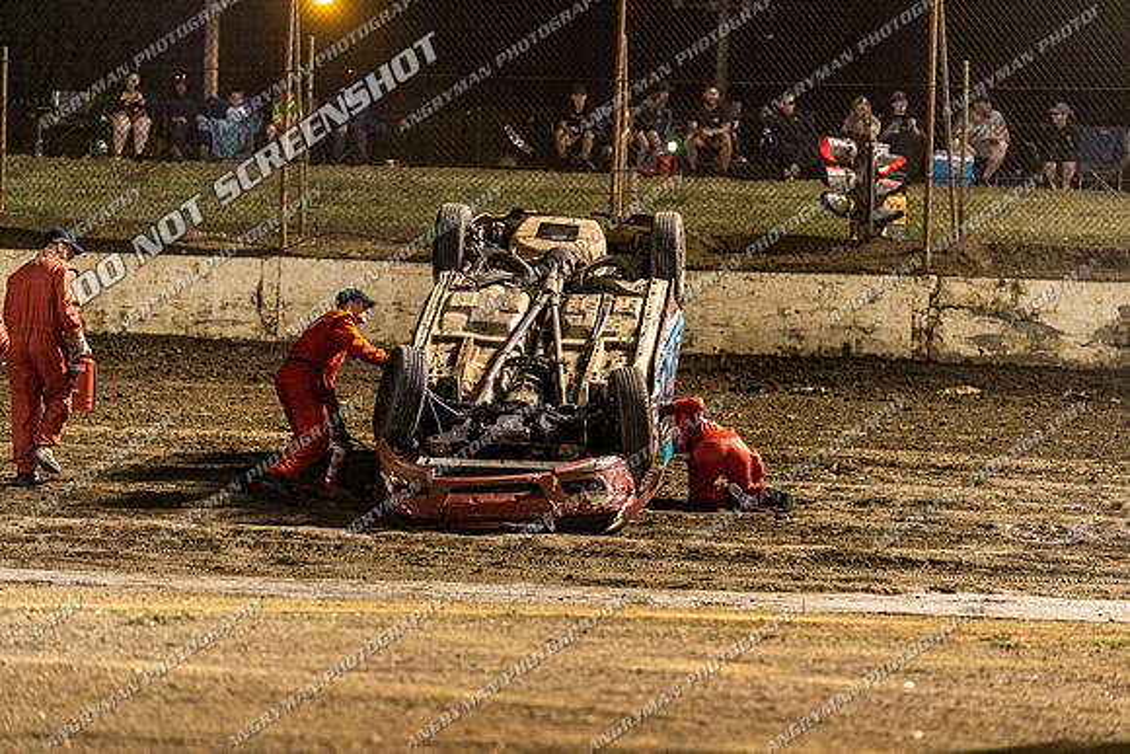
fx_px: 3642
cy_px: 377
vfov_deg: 11.8
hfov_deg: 17.6
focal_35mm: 116
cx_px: 565
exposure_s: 1/160
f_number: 2.8
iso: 1600
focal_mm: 116
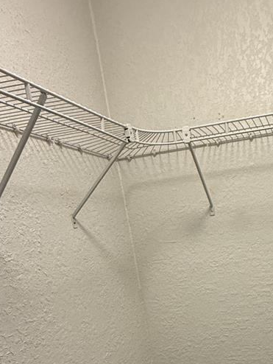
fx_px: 357
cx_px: 219
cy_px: 333
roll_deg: +5.6
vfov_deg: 47.9
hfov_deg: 40.1
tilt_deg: -16.0
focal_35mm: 34
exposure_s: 1/120
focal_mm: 2.22
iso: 250
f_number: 2.2
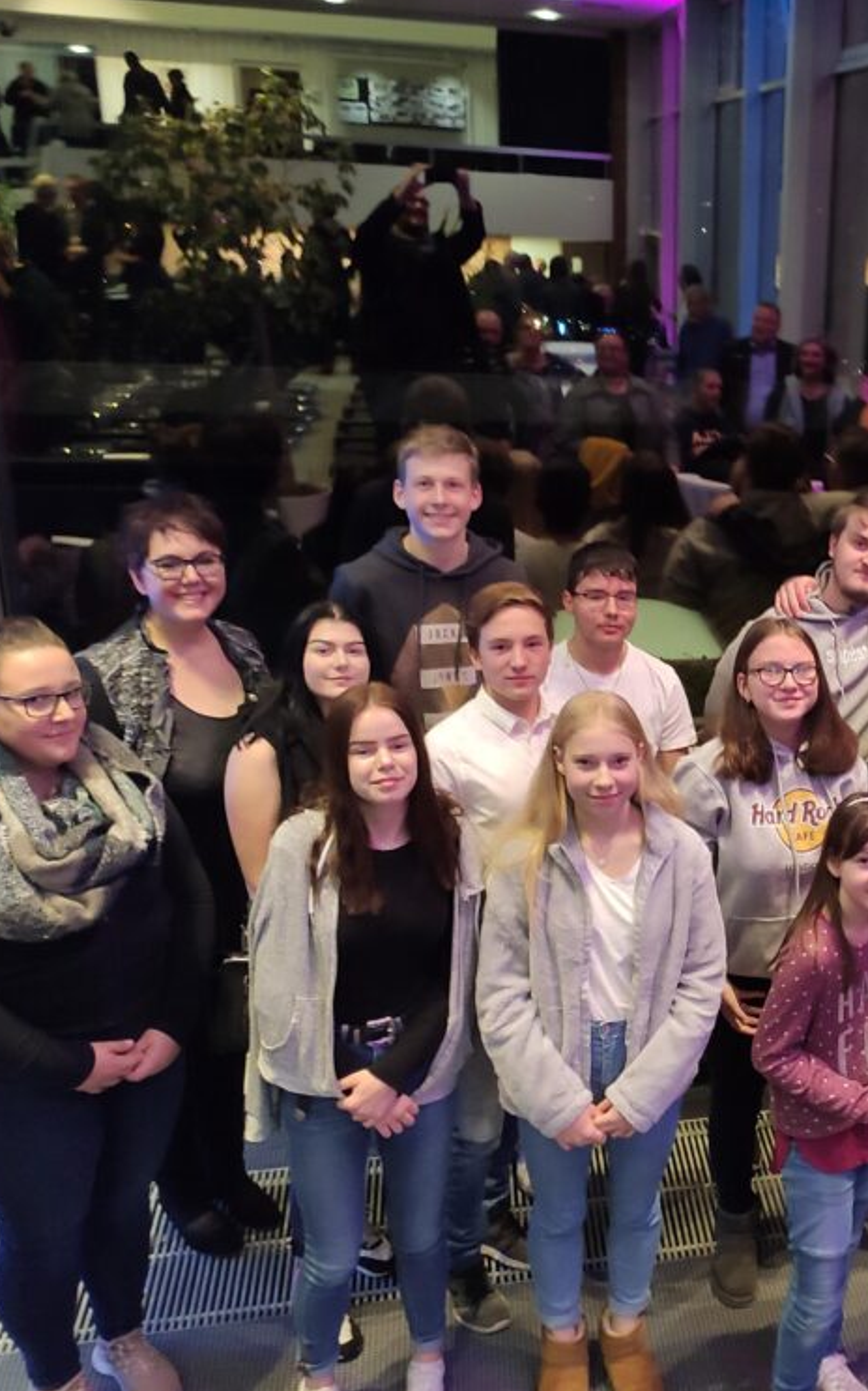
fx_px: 1439
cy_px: 702
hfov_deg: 31.4
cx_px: 842
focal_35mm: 38
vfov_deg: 51.6
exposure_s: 1/20
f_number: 1.75
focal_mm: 4.77
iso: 1532
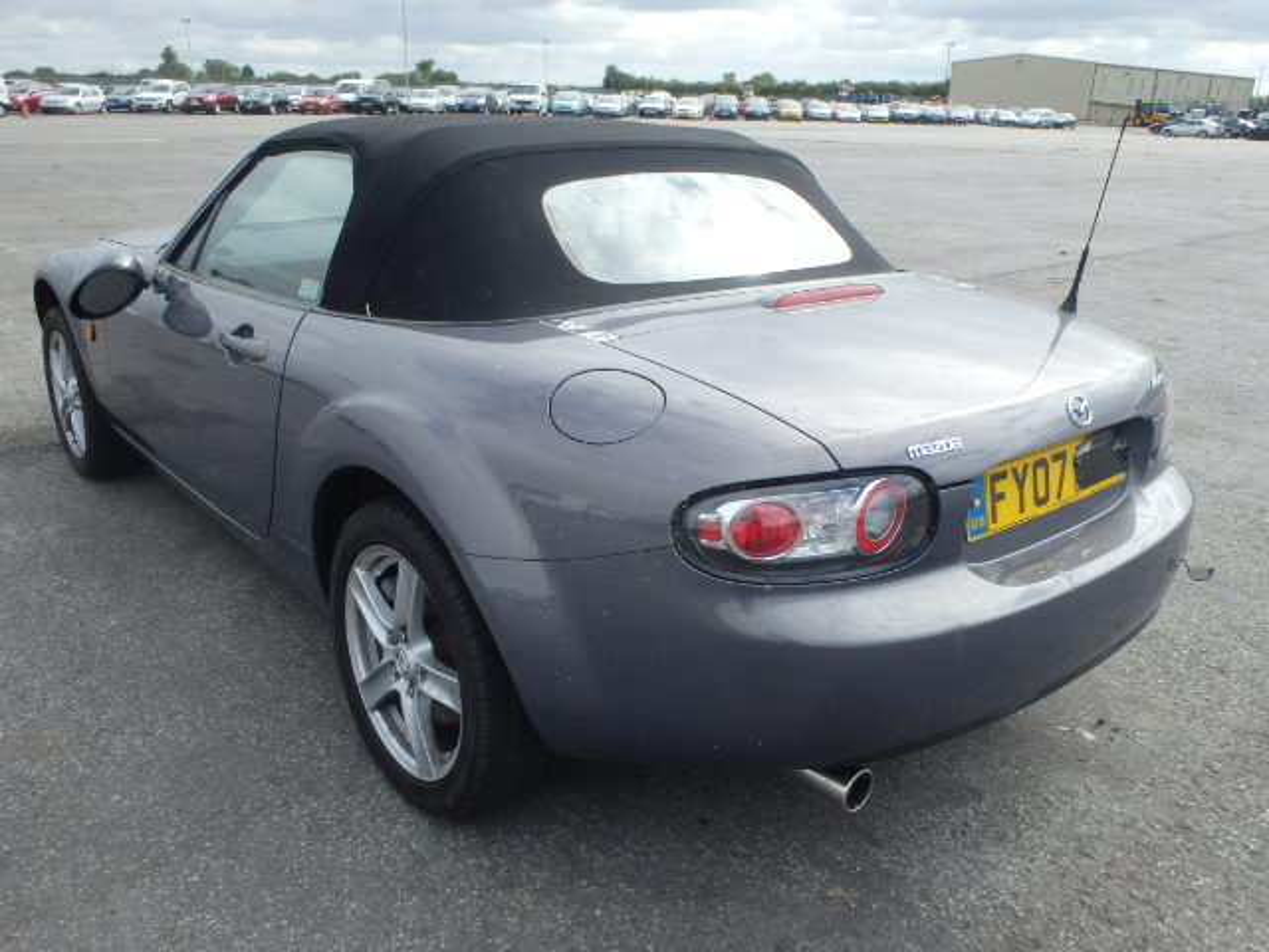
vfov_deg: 49.7
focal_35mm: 28
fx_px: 1026
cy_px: 476
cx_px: 634
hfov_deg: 63.4
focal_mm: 5
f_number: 3.9
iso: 125
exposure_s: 1/500
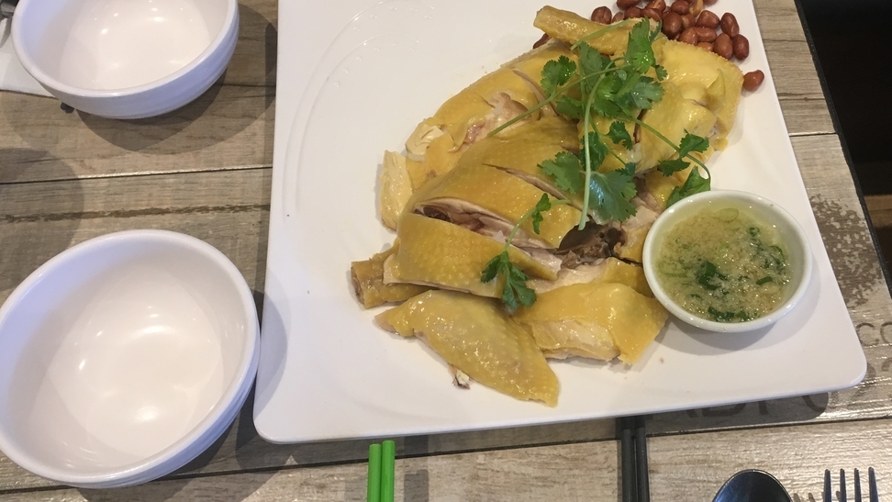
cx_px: 540
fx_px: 923
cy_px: 179
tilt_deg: -57.6
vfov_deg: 30.3
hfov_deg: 51.2
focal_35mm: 39
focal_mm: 4.15
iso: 80
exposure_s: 1/30
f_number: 2.2
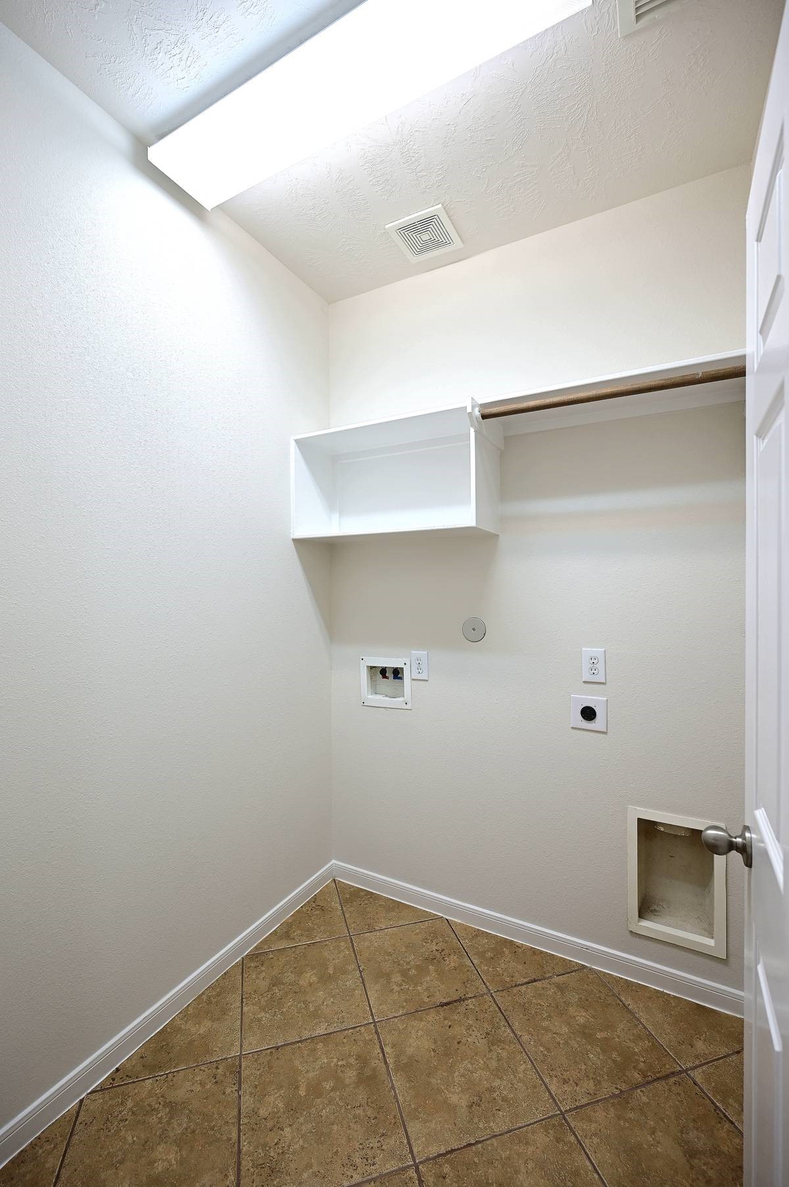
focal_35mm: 14
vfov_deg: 104.3
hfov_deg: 81.1
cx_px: 394
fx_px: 461
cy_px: 594
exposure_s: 1/60
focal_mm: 14
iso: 400
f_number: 4.8
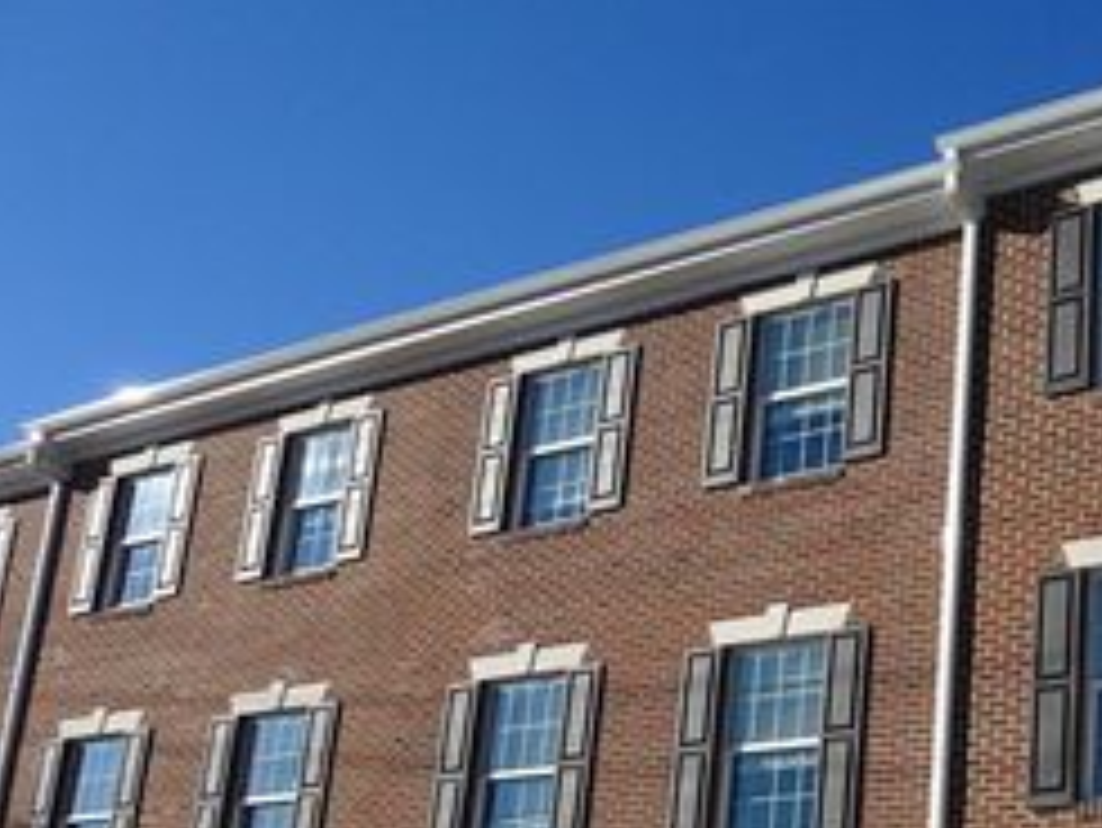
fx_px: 1561
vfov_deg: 28.6
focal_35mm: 49
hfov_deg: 35.0
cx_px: 1120
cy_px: 745
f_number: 3.5
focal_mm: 4.1
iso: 80
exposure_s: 1/1000
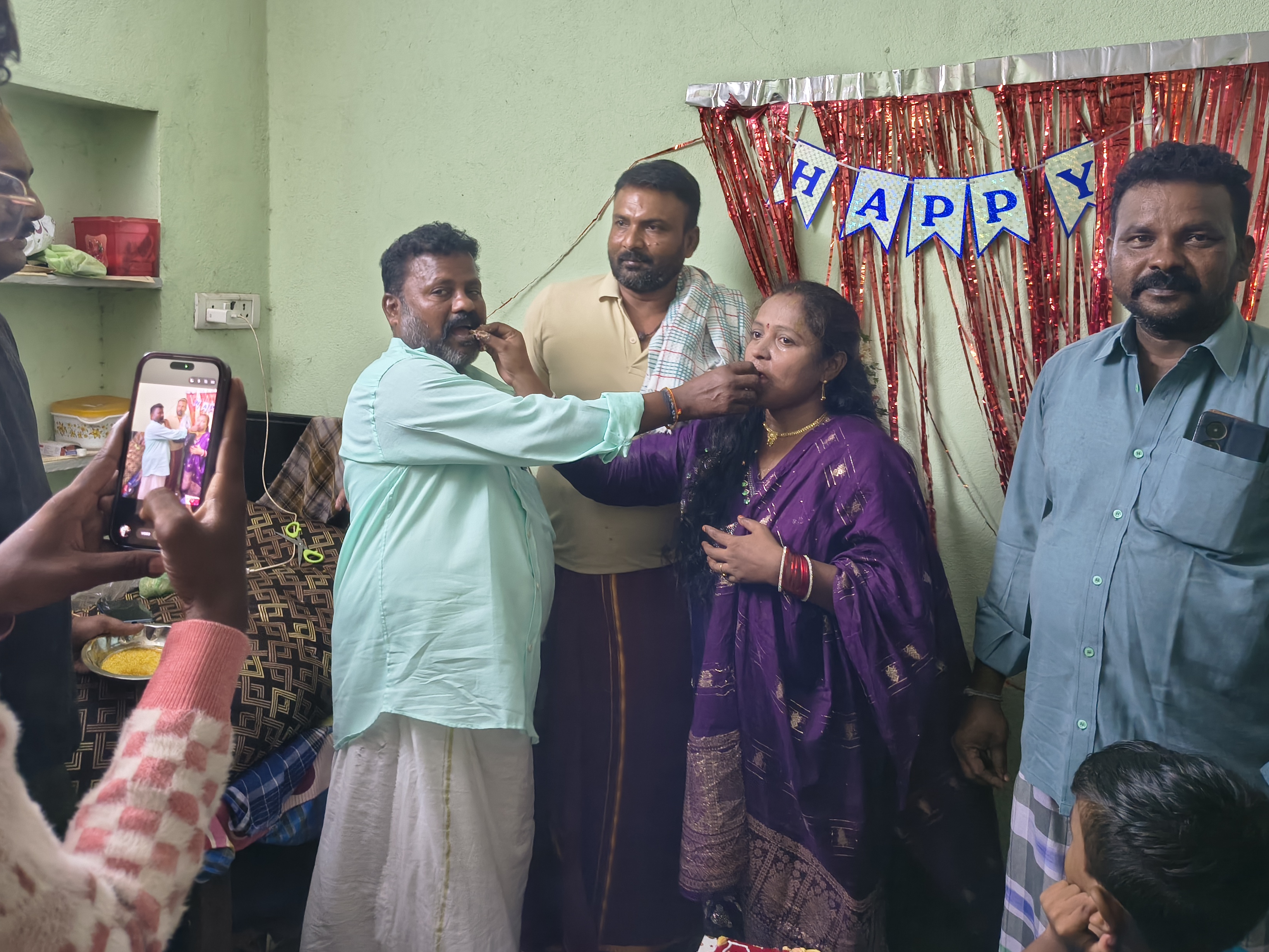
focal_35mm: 30
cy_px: 374
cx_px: 624
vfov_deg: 46.5
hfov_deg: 60.0
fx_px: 1100
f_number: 1.8
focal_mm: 5.56
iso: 1991
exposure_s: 1/33.3
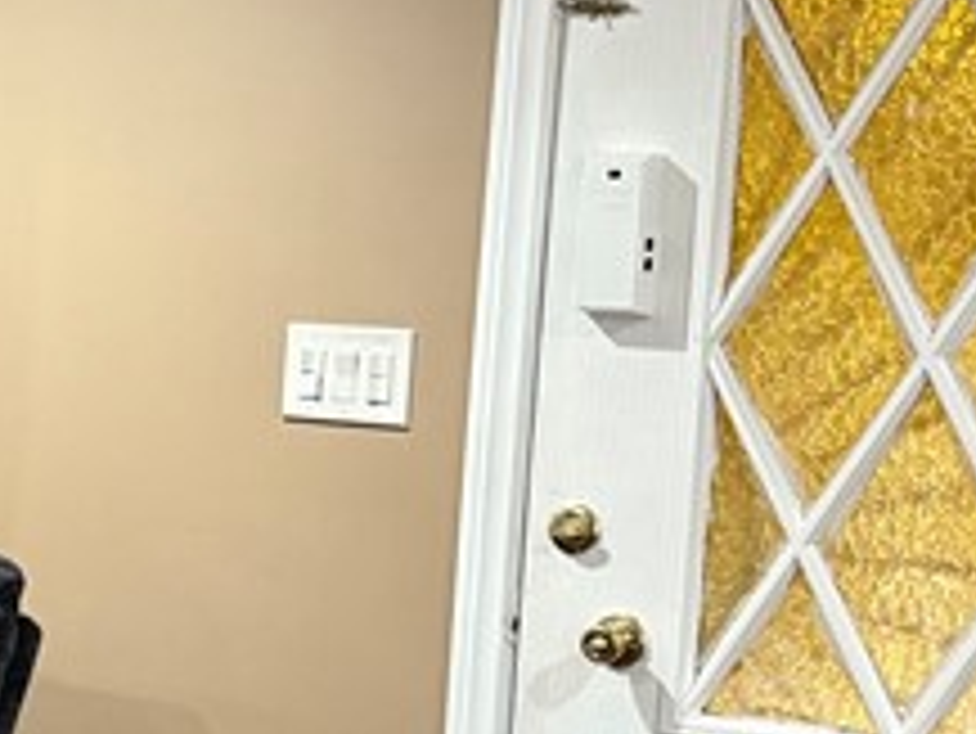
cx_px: -607
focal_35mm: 113
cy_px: 450
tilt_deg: -4.9
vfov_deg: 13.1
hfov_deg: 15.6
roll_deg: -3.0
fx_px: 3188
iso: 640
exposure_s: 1/60
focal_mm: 6.76
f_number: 1.78
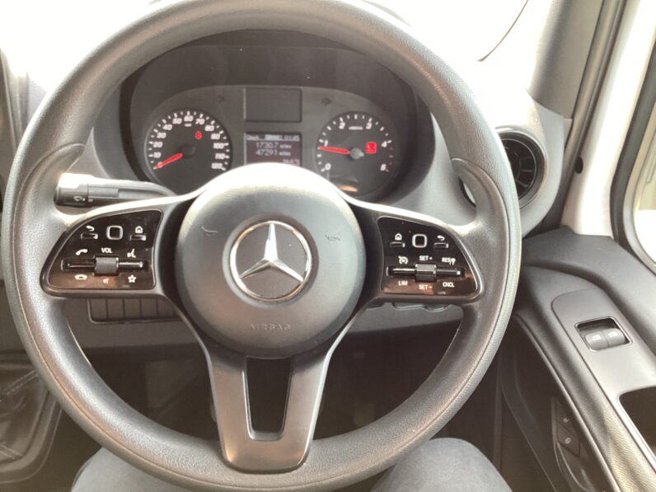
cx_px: 328
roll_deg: -3.0
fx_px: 587
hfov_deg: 58.4
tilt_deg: -32.7
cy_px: 246
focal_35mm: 31
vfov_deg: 45.4
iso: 64
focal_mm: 3.3
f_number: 2.4
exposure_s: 1/60
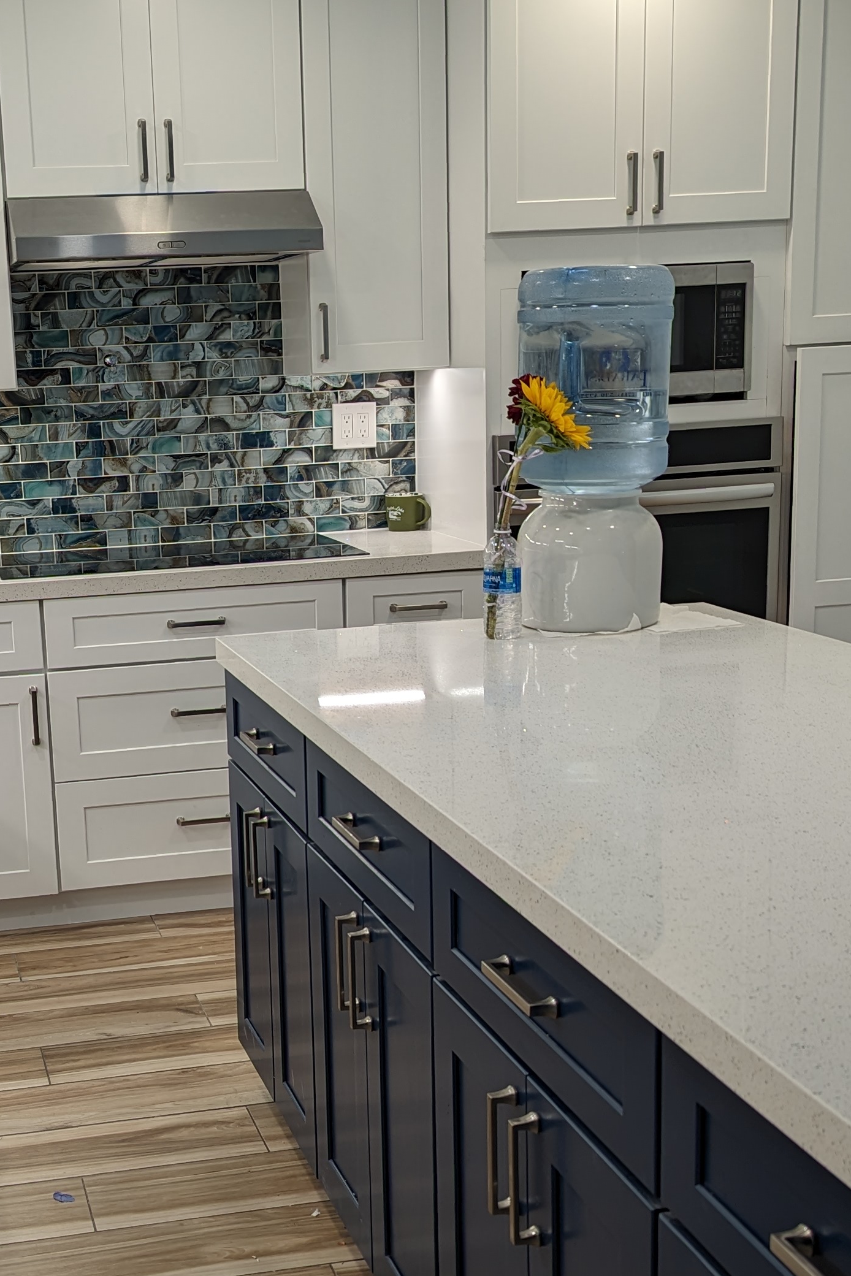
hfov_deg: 27.1
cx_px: 195
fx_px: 1737
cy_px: 737
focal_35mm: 49
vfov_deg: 40.2
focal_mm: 6.81
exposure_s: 1/120
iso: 47
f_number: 1.85
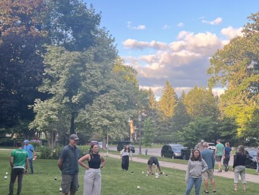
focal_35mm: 62
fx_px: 464
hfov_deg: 30.9
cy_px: 138
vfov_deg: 23.5
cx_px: 175
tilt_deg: -2.2
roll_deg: -0.3
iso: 50
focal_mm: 5.7
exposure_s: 1/325
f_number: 1.5
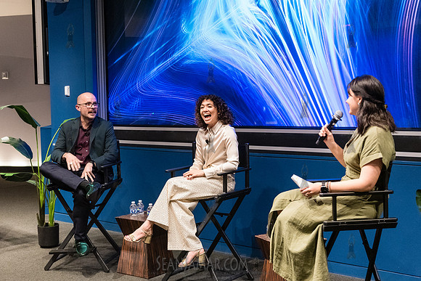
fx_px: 575
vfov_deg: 27.5
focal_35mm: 49
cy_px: 141
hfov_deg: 40.2
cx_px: 200
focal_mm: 45
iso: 6400
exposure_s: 1/200
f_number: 3.5
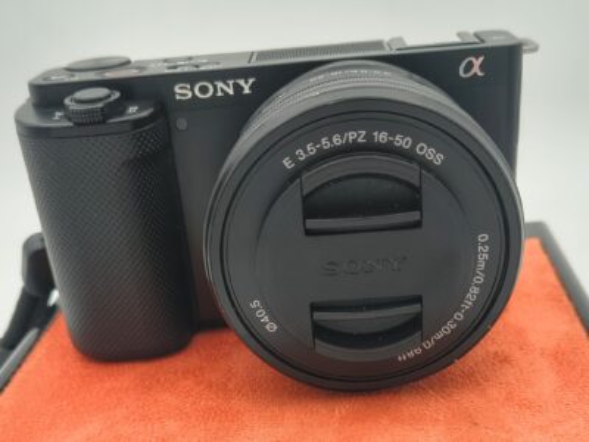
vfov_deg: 56.8
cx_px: 294
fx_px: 408
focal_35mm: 24
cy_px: 221
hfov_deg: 71.6
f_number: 1.8
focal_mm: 5.56
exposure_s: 1/259
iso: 100
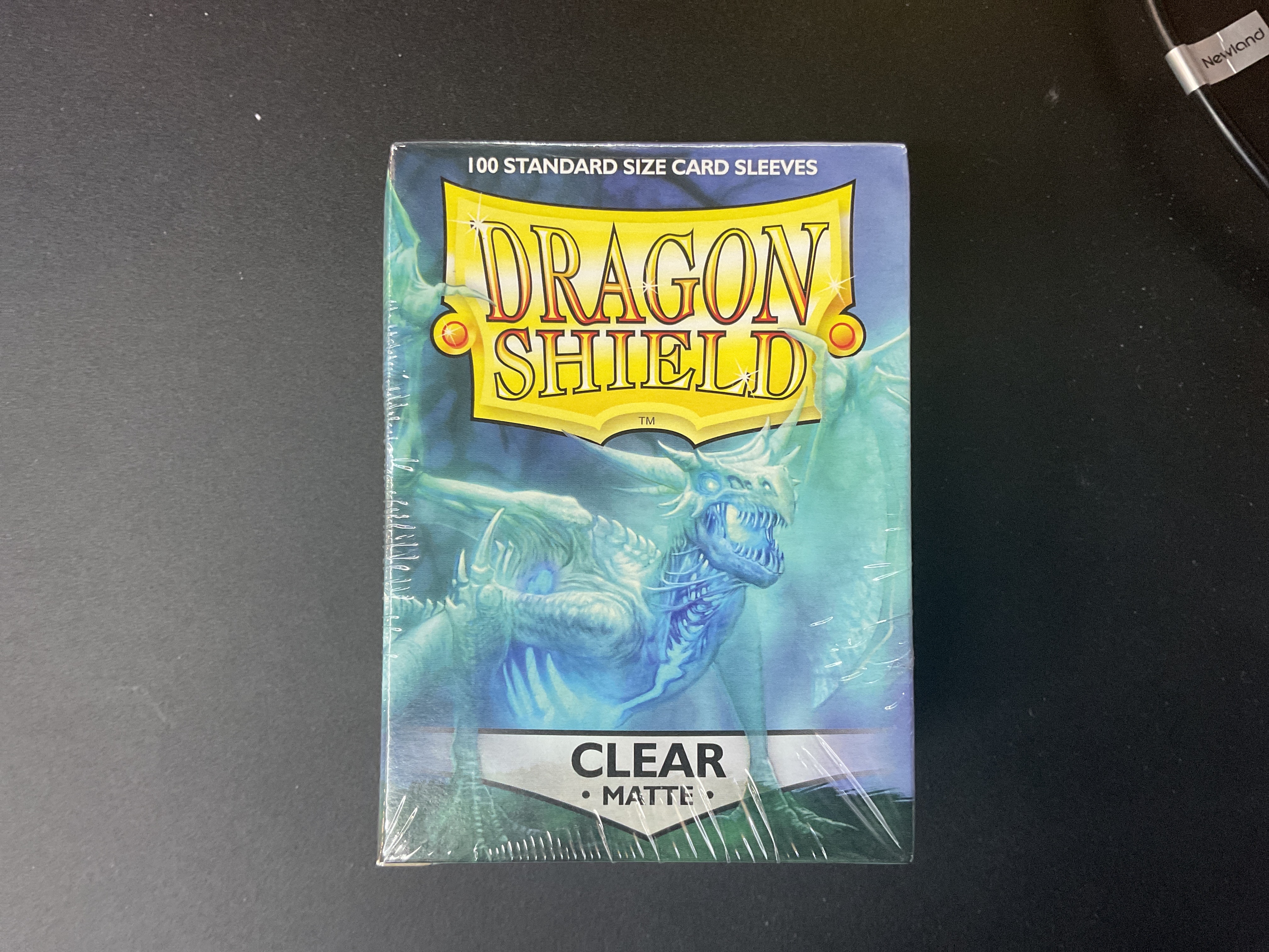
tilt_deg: -86.6
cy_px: 476
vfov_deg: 48.2
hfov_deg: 61.7
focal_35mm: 29
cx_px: 634
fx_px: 1063
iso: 125
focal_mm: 3
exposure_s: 1/60
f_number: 1.8
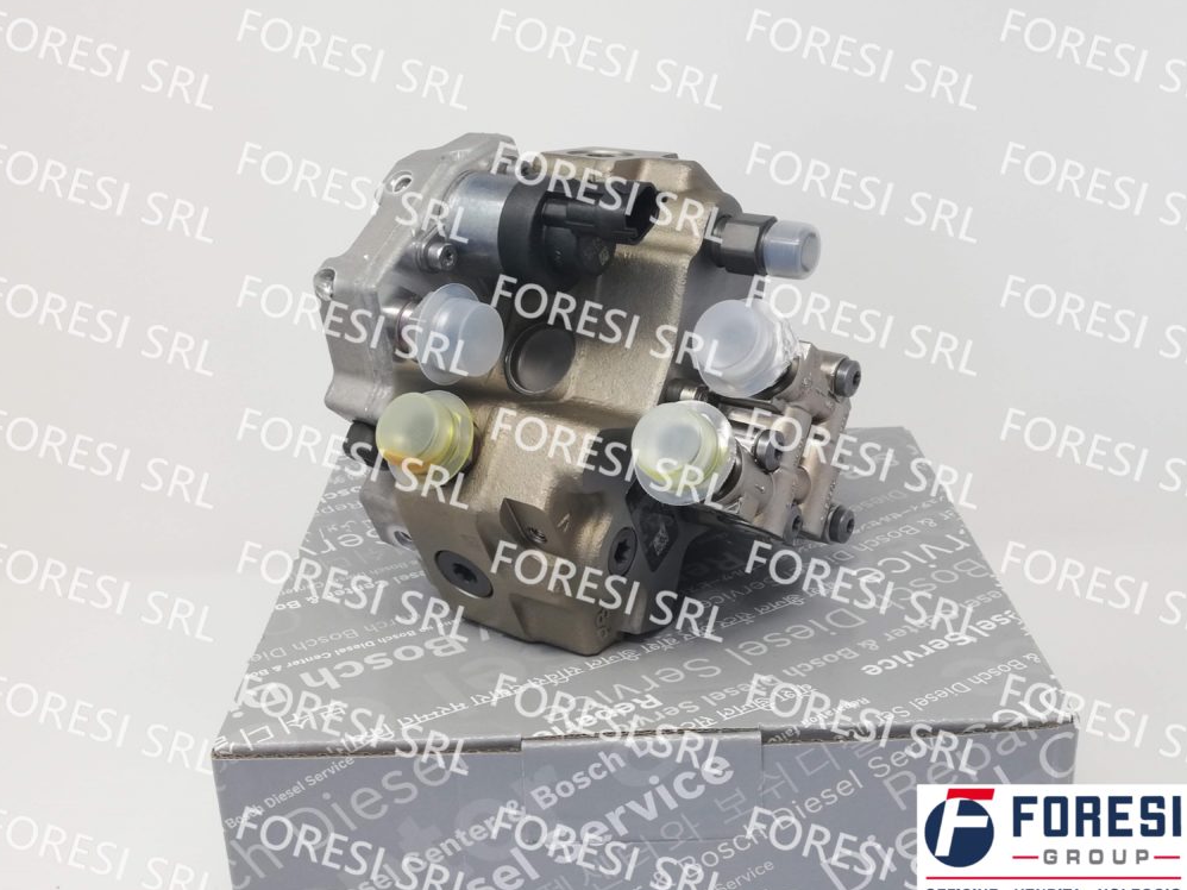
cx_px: 583
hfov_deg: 47.9
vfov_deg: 36.8
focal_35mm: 39
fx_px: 1337
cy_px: 446
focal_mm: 3.81
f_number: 2.2
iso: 80
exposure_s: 1/100
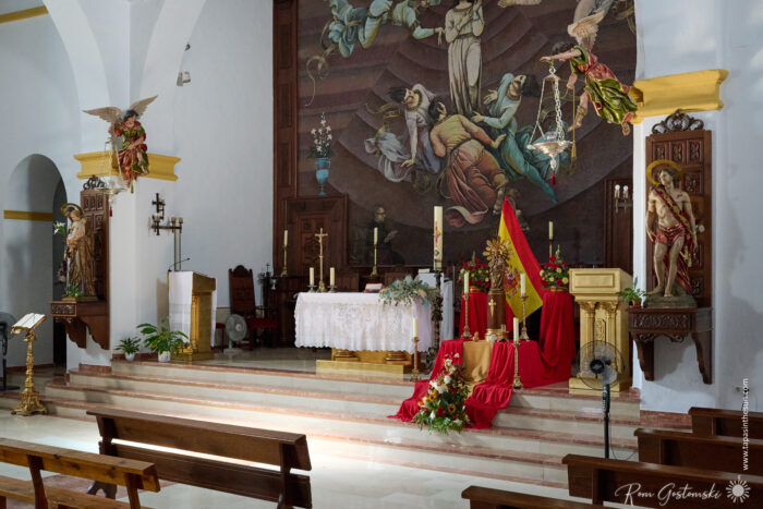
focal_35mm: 40
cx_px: 382
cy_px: 254
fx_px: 848
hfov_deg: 48.4
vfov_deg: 33.4
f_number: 11
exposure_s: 1/50
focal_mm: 40
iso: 3200
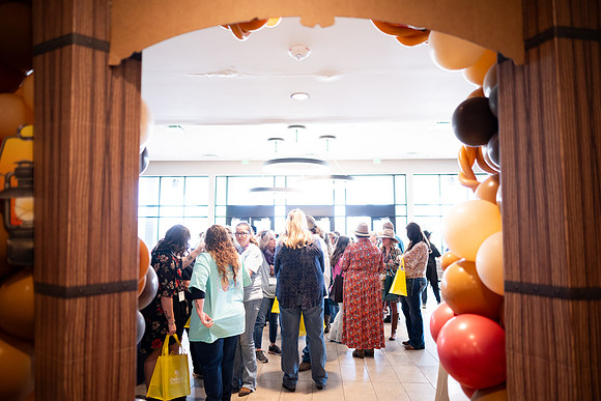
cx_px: 300
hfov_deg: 73.7
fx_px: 401
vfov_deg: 53.2
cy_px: 200
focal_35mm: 24
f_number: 1.8
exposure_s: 1/200
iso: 1000
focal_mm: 24
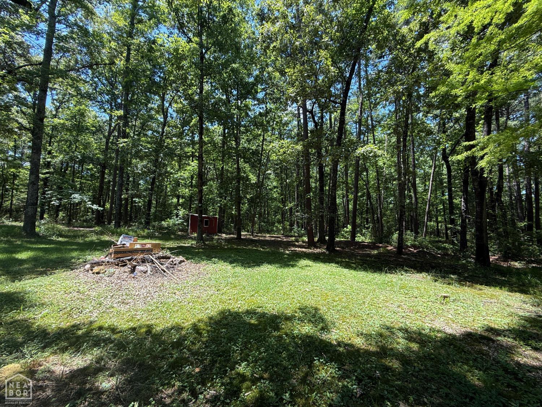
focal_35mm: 14
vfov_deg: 85.7
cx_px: 271
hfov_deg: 102.1
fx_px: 219
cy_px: 204
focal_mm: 2.22
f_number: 2.2
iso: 50
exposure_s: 1/276
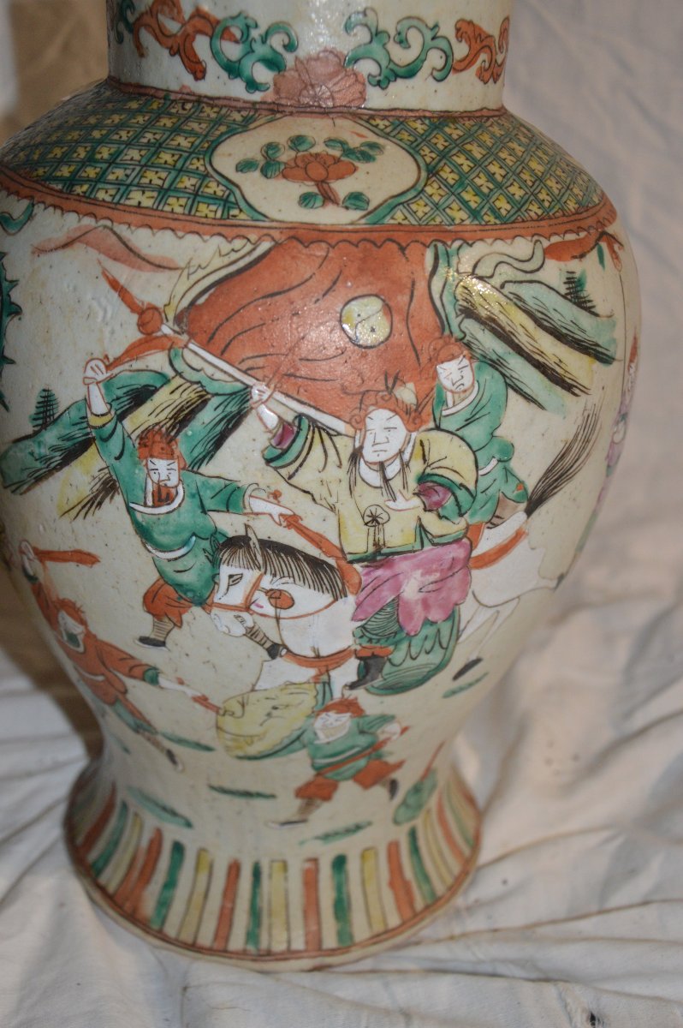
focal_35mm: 45
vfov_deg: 43.6
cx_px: 342
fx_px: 1283
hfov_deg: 29.8
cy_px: 514
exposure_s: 1/60
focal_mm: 30
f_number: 4.2
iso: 1000
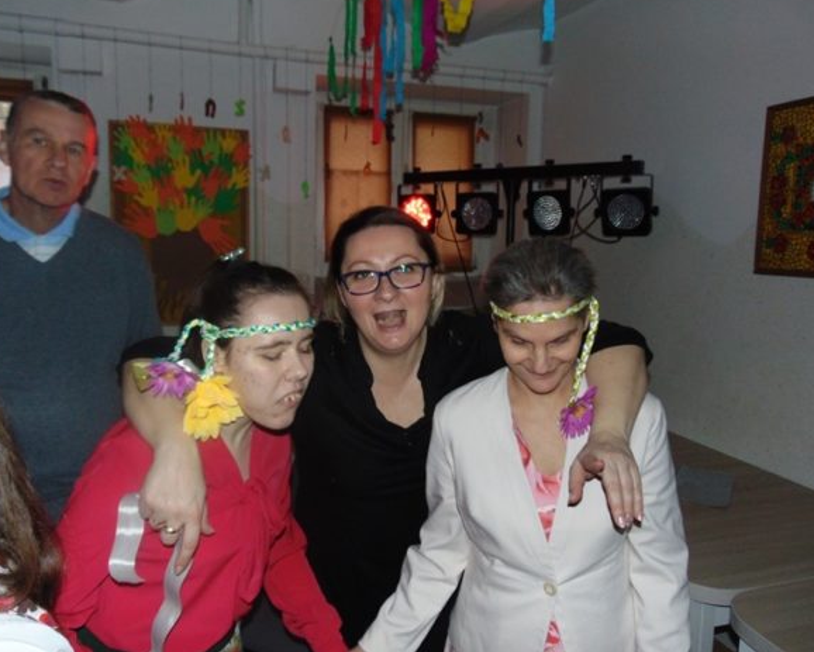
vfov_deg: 53.2
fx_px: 651
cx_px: 386
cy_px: 317
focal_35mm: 27
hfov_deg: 64.0
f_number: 3
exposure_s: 1/30
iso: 200
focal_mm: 4.5
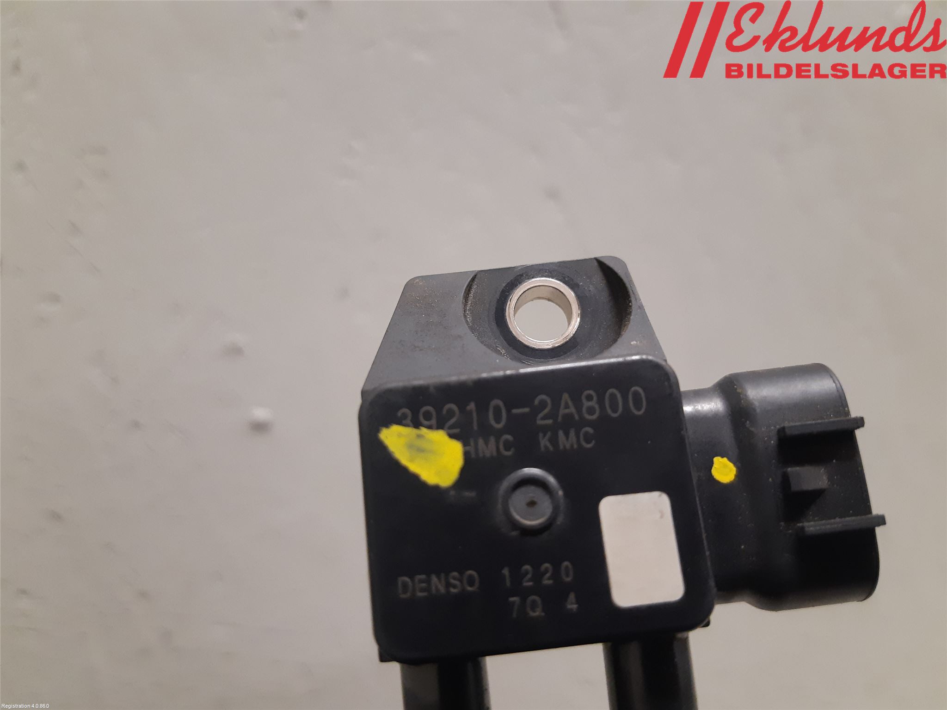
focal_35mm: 26
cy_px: 355
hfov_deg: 67.3
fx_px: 711
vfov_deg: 53.1
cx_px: 474
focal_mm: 3.93
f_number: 1.7
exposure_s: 1/50
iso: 250
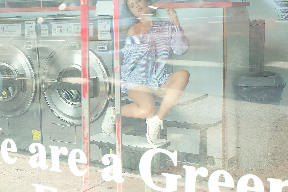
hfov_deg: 45.3
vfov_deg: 31.2
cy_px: 90
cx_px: 162
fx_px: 344
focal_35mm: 43
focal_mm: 38
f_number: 7.1
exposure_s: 1/50
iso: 200
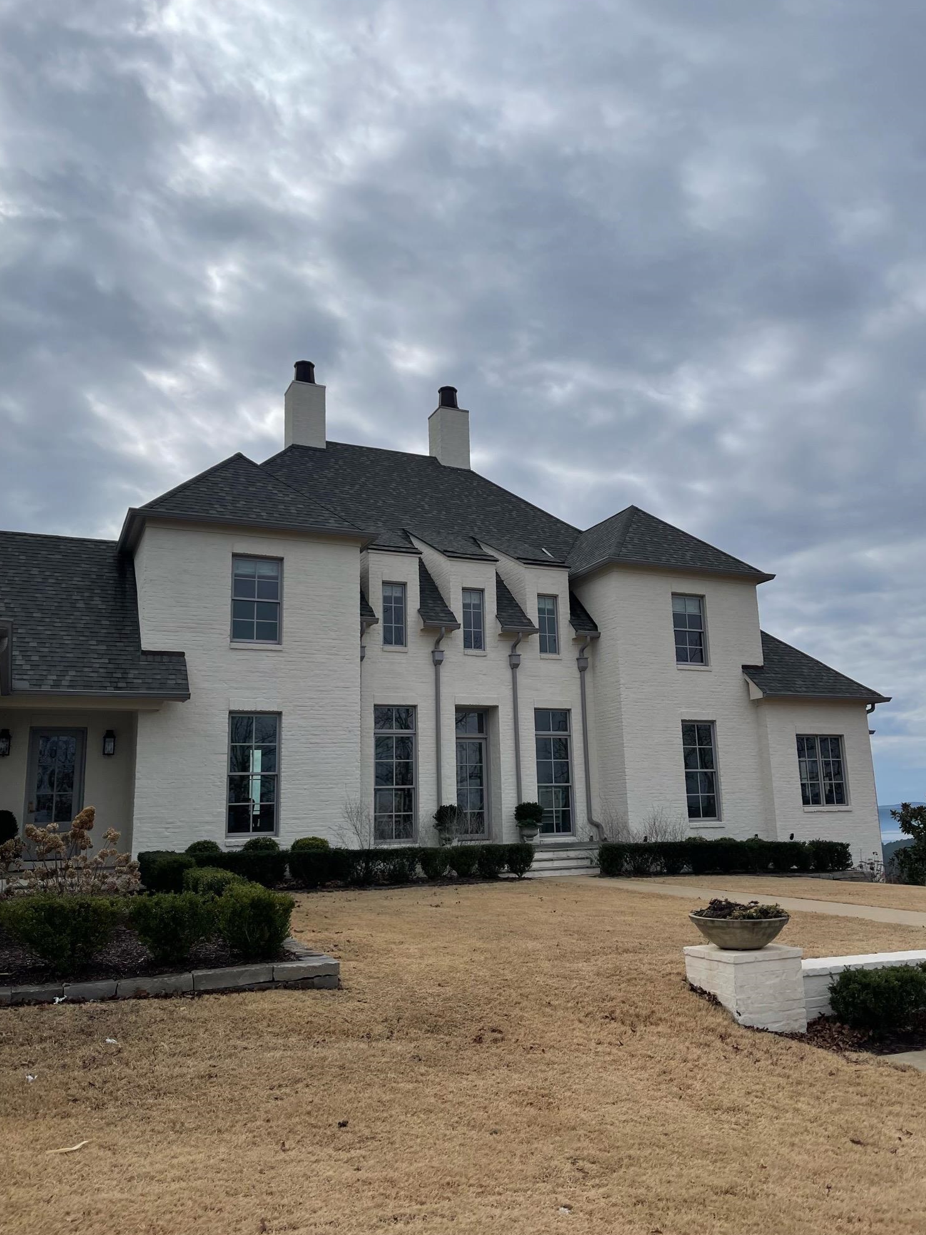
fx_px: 963
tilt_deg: +10.6
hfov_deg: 51.3
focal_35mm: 27
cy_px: 612
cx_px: 478
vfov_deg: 65.3
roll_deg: +2.8
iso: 32
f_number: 1.6
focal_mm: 5.1
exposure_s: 1/9174
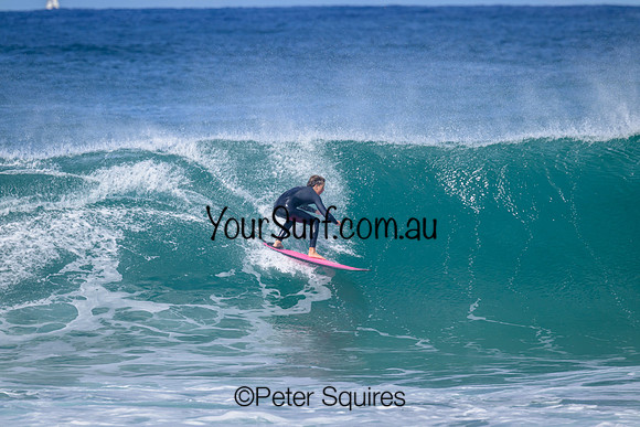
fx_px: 10491
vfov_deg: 2.3
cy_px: 214
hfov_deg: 3.5
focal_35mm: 590
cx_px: 320
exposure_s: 1/2000
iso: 900
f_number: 11
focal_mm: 590
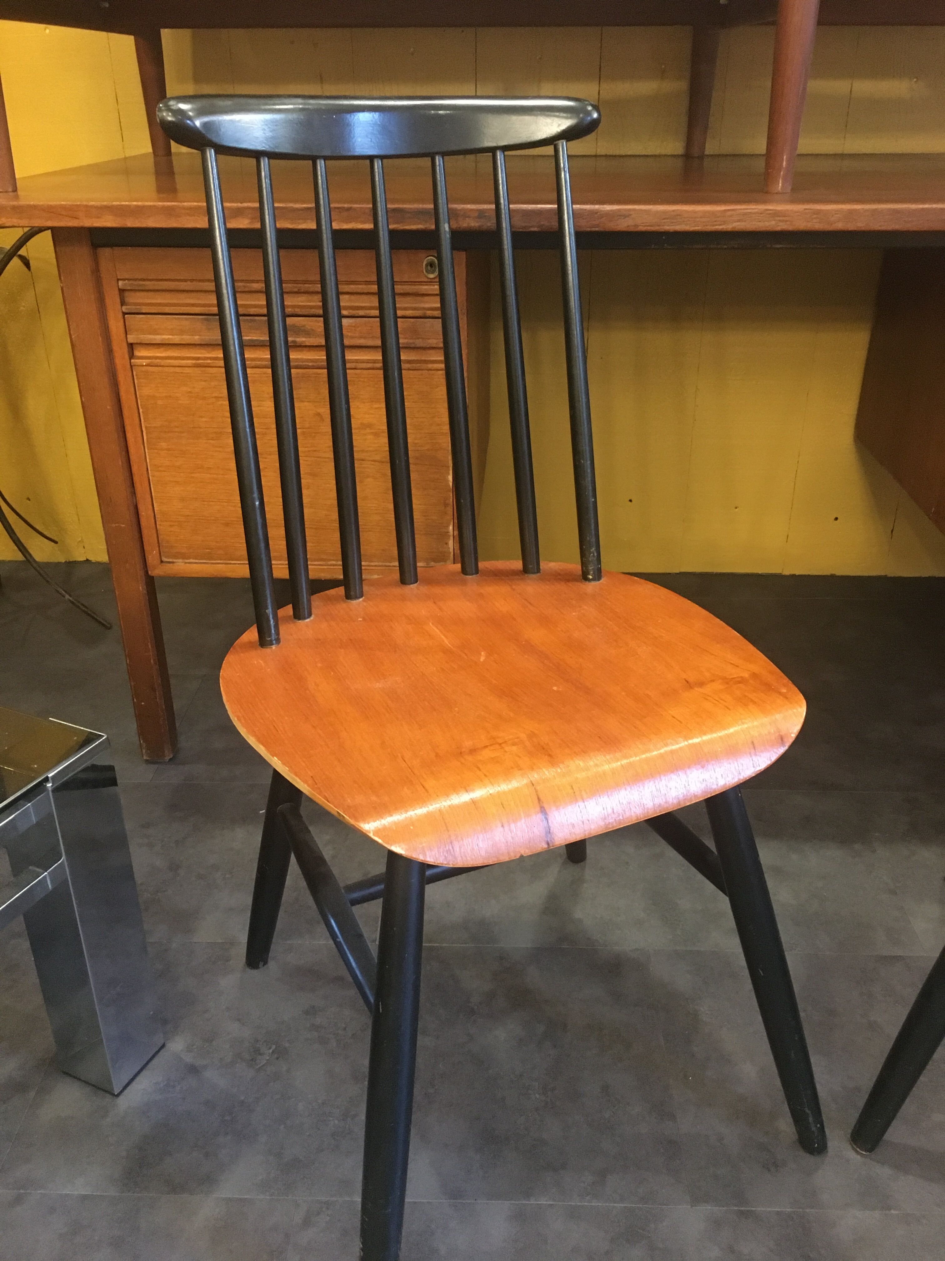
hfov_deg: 48.2
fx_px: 1056
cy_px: 630
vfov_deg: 61.7
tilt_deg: -25.8
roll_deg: +0.4
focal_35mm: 29
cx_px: 472
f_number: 2.2
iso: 250
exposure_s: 1/17
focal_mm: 4.15
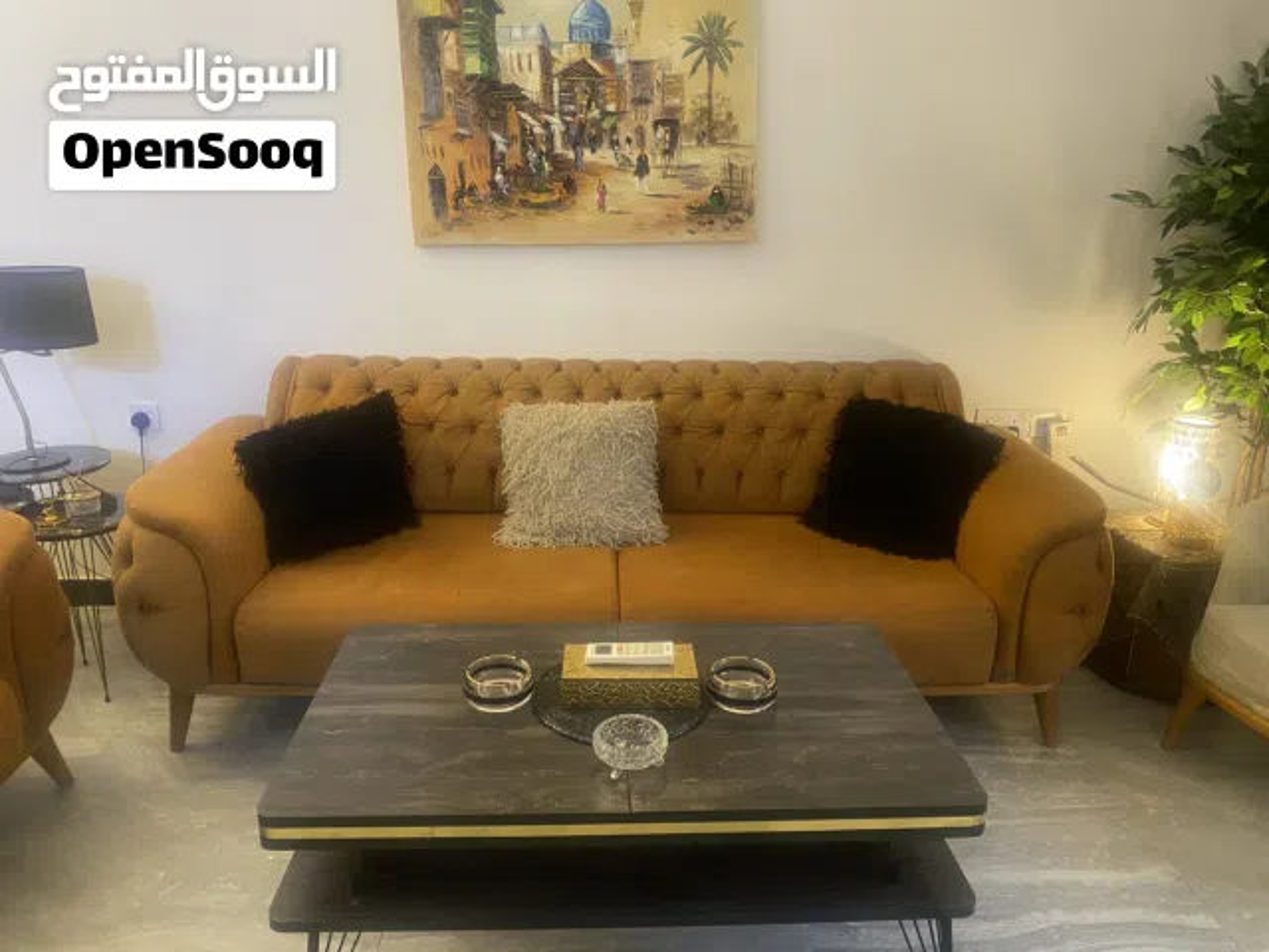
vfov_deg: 53.1
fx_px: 953
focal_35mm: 26
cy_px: 476
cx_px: 634
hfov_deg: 67.3
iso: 400
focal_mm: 4.25
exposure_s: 1/50
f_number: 1.8
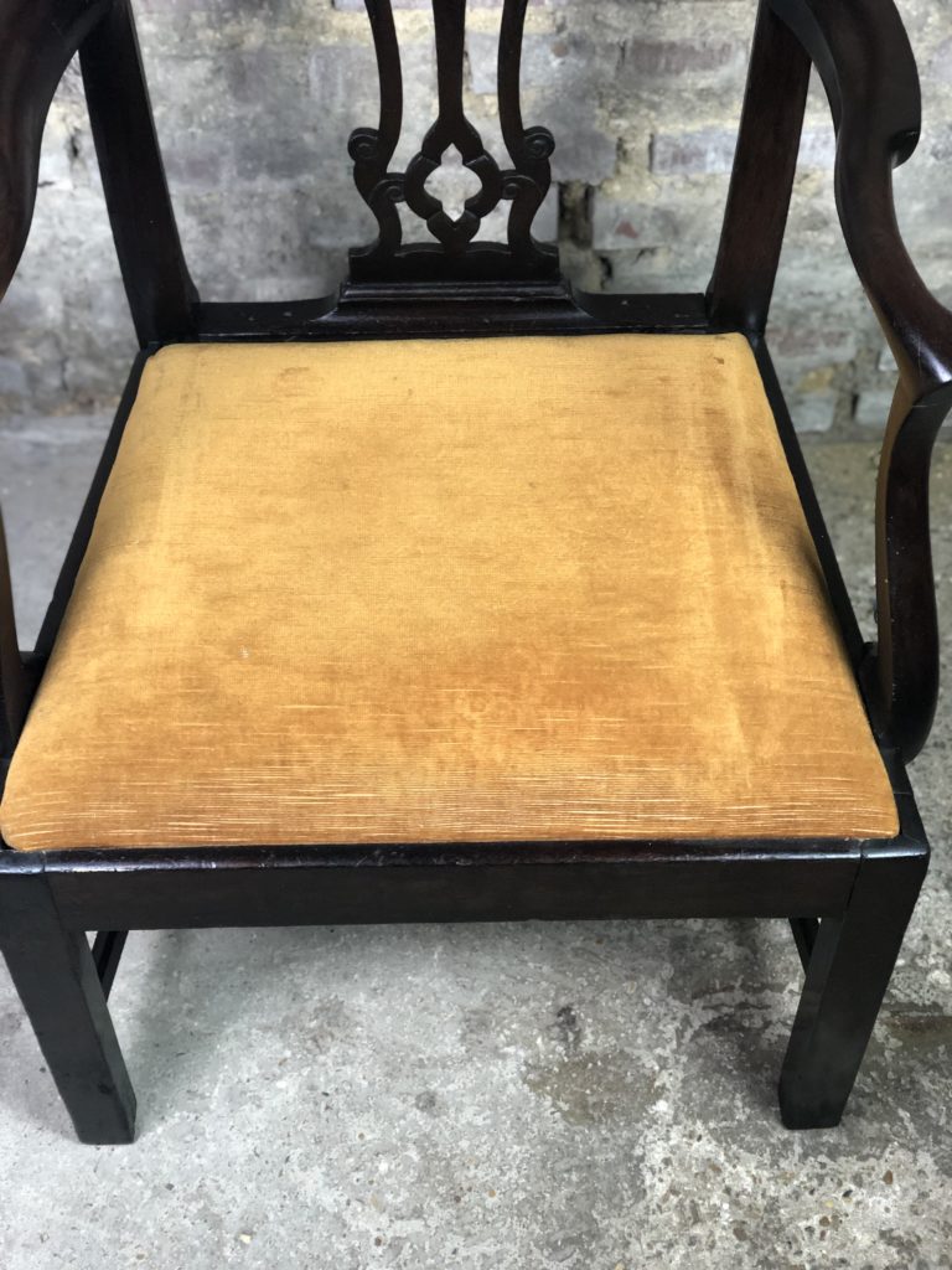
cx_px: 476
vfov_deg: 36.8
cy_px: 635
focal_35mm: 52
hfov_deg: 28.0
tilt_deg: -52.4
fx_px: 1907
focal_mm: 6
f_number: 2.4
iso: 125
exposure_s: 1/33
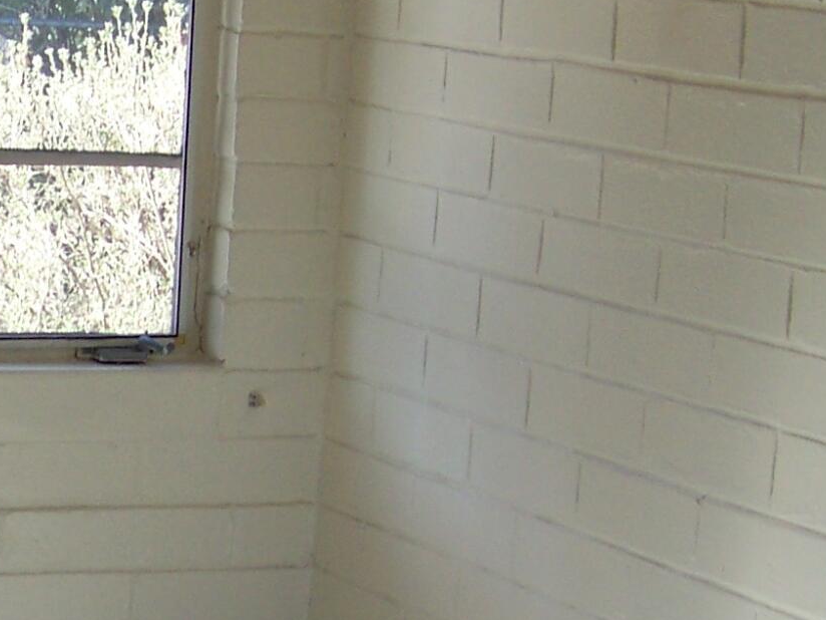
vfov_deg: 11.3
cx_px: -145
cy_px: 460
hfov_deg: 14.6
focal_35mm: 131
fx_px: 3126
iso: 64
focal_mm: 5.85
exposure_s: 1/60
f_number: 2.8
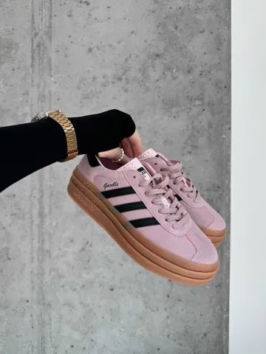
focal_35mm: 24
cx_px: 133
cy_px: 177
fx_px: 246
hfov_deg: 56.8
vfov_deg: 71.6
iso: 80
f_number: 1.8
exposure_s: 1/460
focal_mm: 6.76
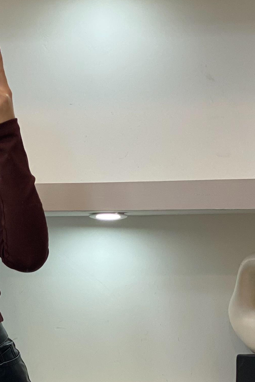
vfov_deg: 13.8
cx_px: -88
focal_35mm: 145
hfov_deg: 9.3
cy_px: 435
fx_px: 1540
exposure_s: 1/100
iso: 80
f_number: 2
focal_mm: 6
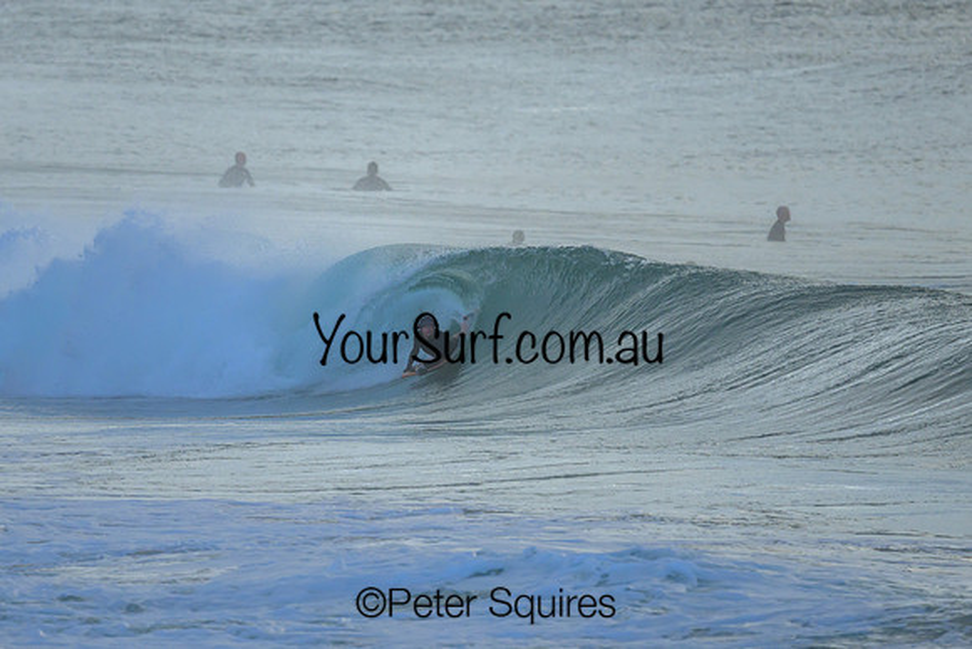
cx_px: 430
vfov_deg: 1.3
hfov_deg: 1.9
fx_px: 29669
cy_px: 223
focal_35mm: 1099
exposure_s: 1/2500
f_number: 6.3
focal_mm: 800
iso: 800
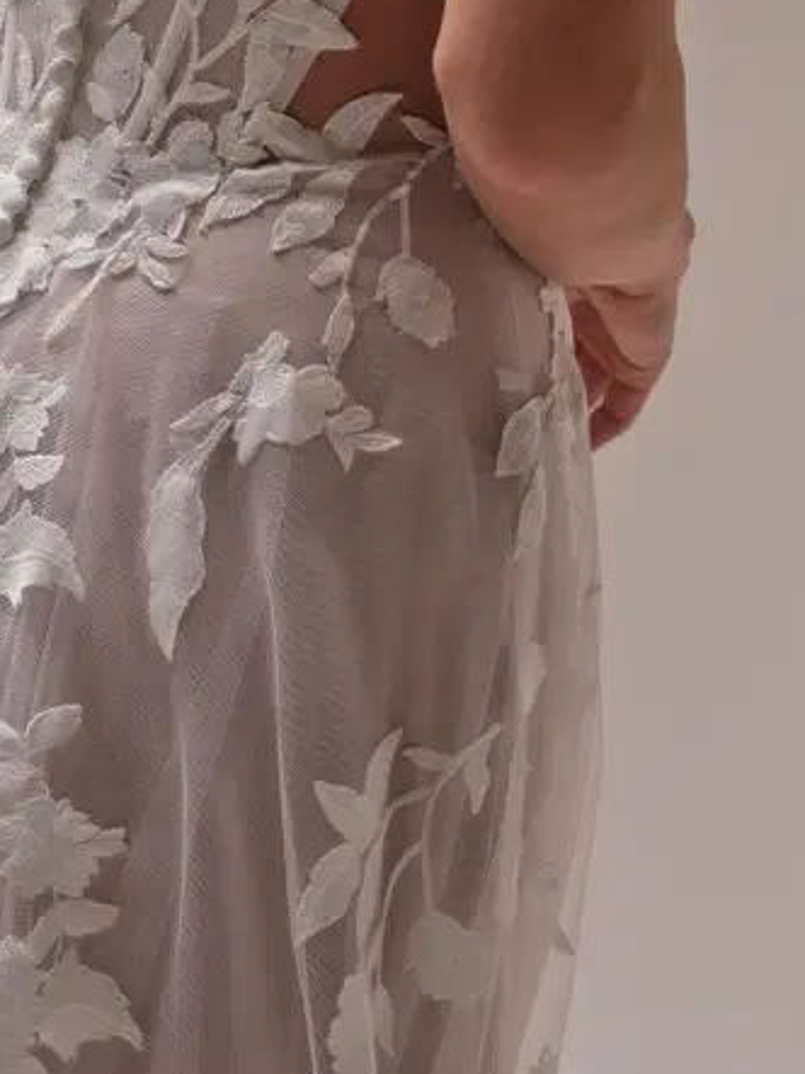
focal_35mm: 130
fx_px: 4033
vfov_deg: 14.8
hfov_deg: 11.4
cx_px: 640
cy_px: -92
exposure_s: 1/125
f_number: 11
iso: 800
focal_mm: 61
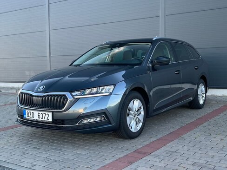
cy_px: 85
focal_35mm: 26
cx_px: 114
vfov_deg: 53.1
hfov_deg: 67.3
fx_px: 170
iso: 32
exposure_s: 1/121
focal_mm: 5.7
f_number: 1.5
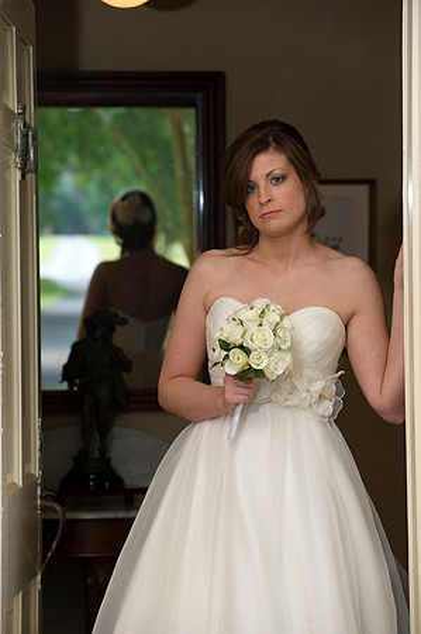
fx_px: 2461
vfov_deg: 14.7
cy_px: 317
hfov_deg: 9.8
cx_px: 210
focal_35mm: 140
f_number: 4.5
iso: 500
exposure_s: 1/250
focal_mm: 140
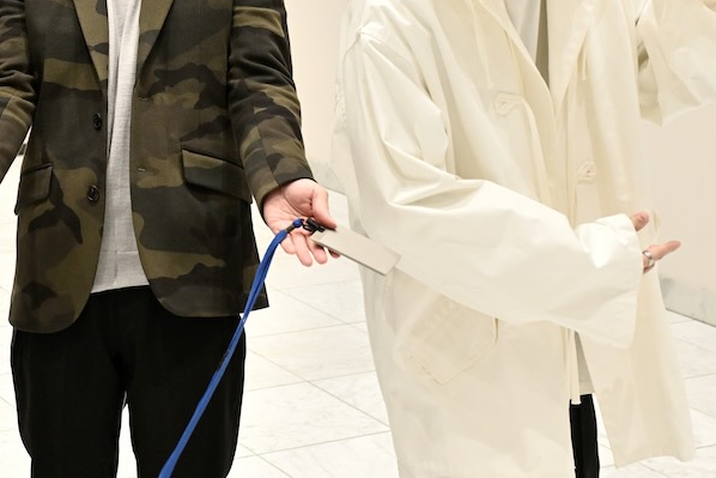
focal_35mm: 77
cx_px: 60
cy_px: -1
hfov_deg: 25.4
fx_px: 1532
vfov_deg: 17.3
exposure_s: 1/100
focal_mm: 36
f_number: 5.6
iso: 1600
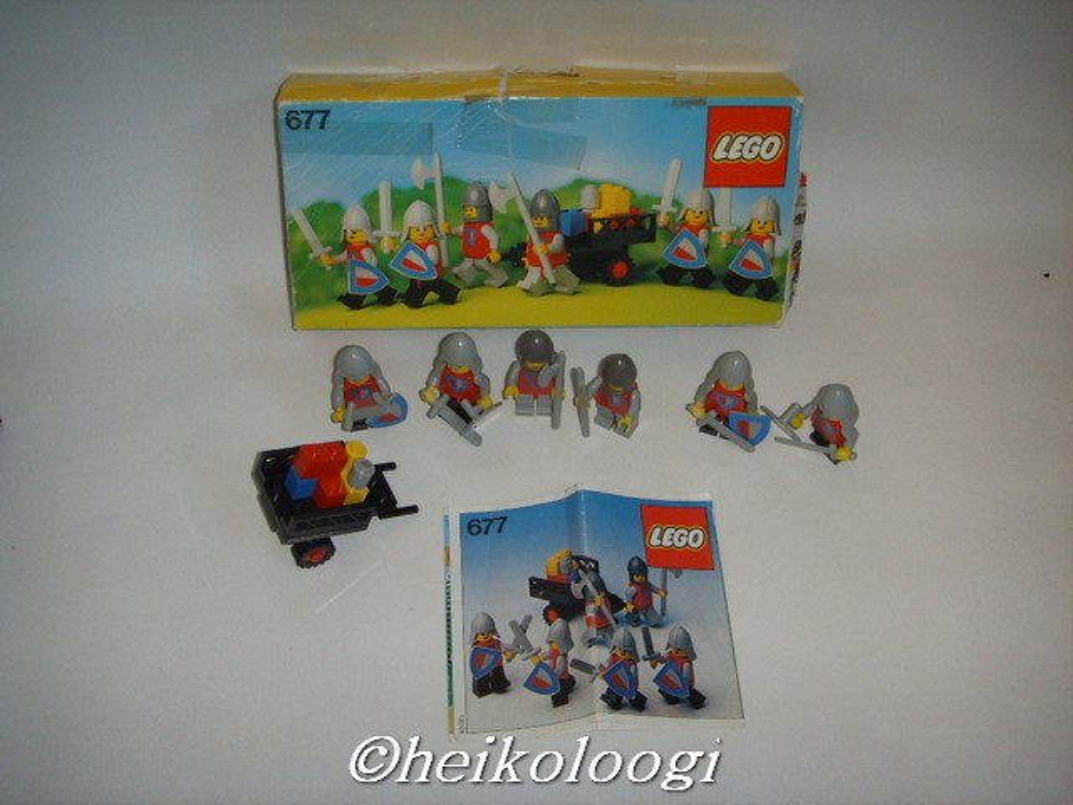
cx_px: 536
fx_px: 1209
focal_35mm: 39
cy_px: 402
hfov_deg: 47.9
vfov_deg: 36.8
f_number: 3.5
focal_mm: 6.6
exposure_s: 1/45
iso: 100
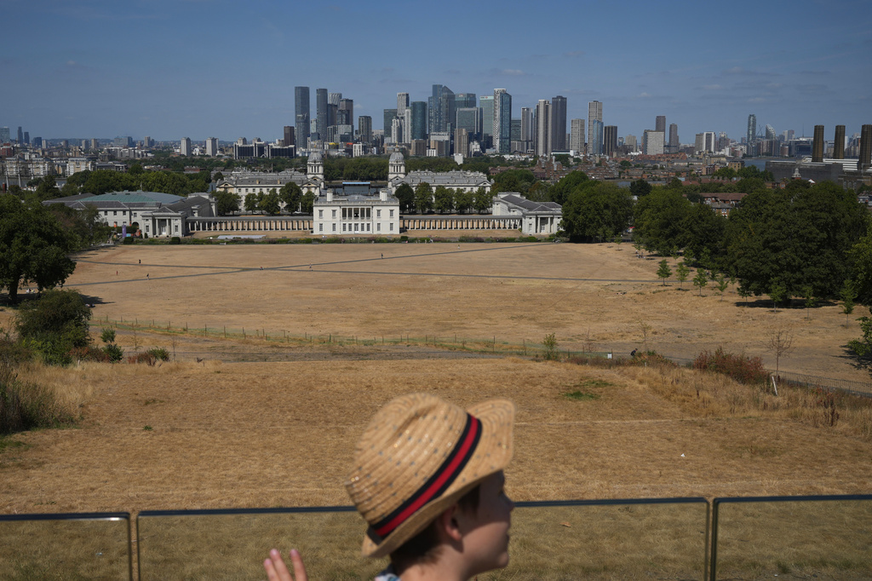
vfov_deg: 37.8
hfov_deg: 54.4
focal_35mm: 35
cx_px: 436
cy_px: 290
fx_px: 847
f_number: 8
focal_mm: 35
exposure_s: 1/1600
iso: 125
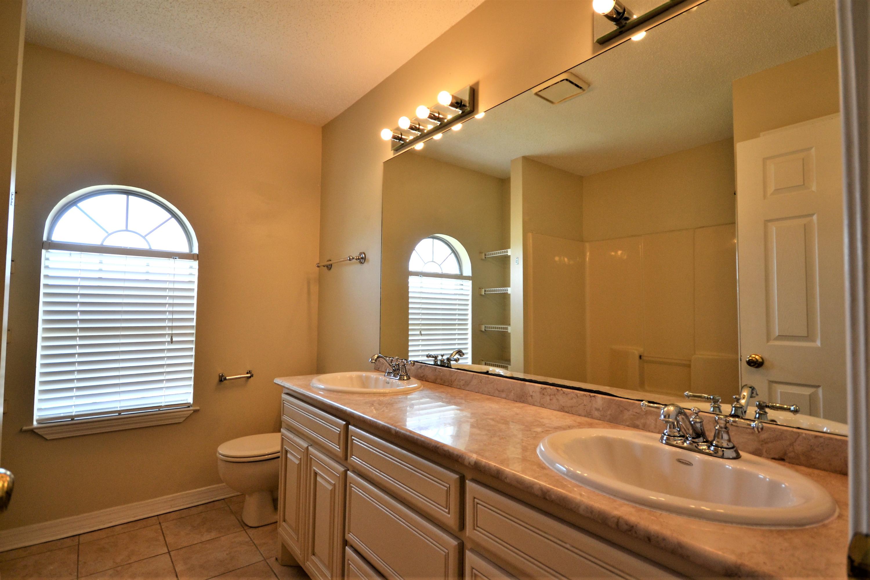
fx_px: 417
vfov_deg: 69.7
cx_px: 435
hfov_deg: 92.4
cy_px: 290
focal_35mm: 17
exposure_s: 1/80
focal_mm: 11.5
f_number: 4.5
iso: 400
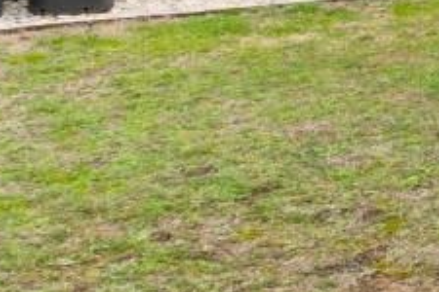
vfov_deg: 11.9
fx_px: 1317
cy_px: -189
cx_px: 1208
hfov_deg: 12.2
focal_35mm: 108
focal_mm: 10
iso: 100
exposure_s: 1/100
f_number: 5
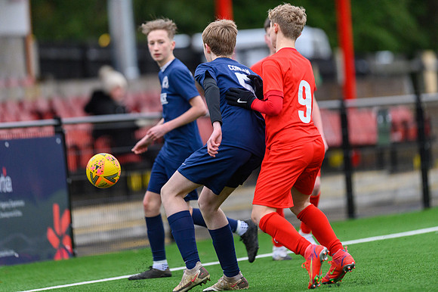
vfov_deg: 3.4
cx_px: 219
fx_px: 4864
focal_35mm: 400
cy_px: 146
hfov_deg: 5.2
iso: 3200
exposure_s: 1/2000
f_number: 2.8
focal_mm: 400
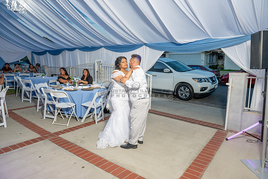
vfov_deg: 53.2
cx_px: 134
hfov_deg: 73.7
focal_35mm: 24
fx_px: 179
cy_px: 90
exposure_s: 1/160
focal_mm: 24
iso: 250
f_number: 4.5
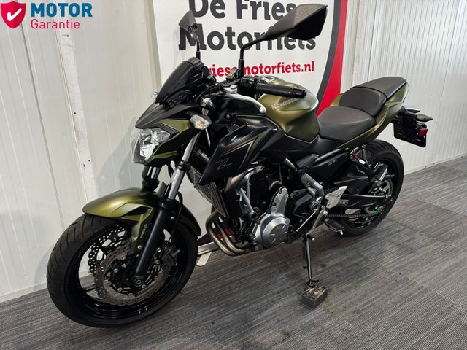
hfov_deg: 71.6
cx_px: 234
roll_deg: +1.8
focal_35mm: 24
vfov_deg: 56.8
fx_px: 324
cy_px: 175
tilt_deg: -19.1
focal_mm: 6.76
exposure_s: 1/50
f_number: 1.78
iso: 320
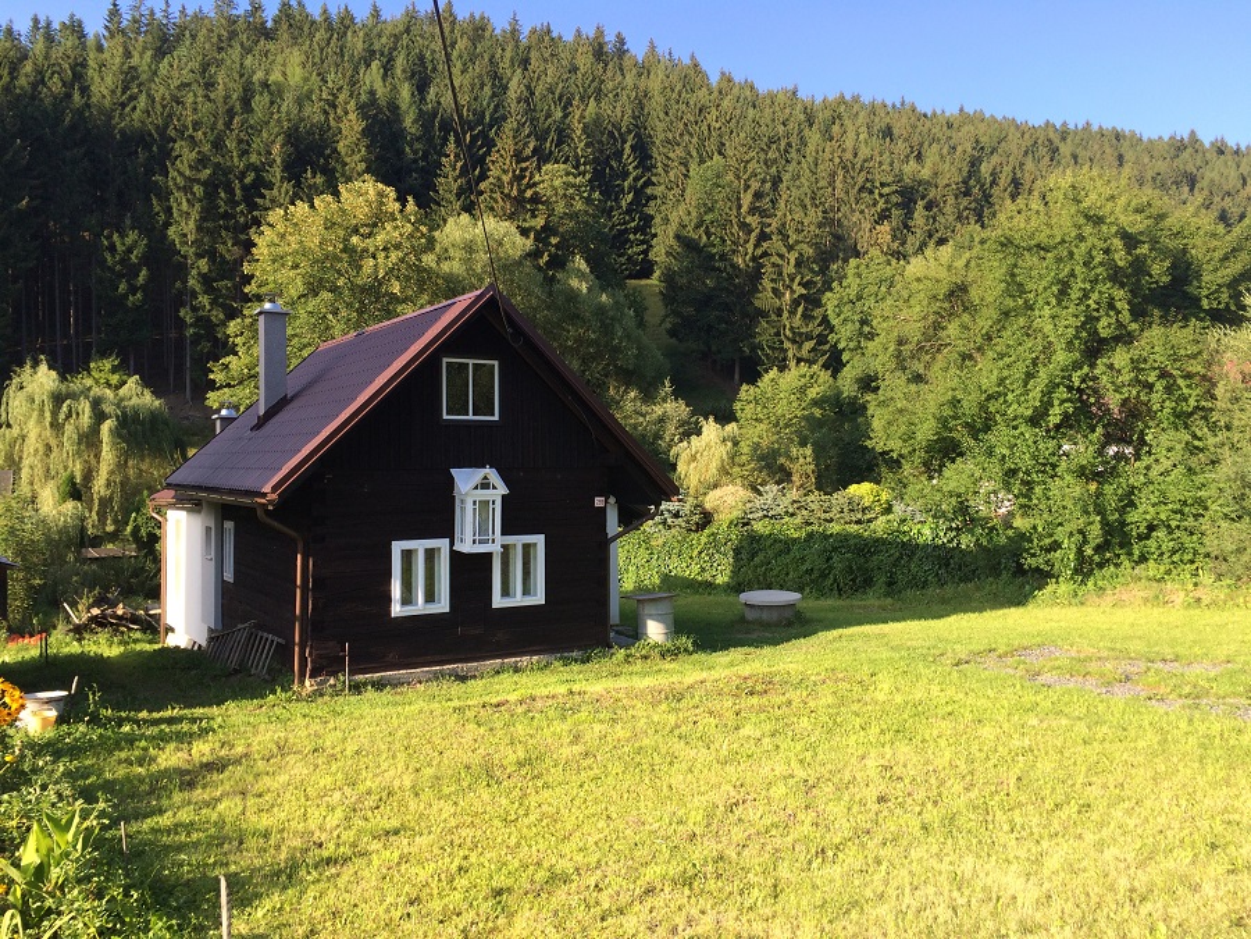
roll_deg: +1.7
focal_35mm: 29
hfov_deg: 61.7
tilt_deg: +0.5
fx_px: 1048
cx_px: 626
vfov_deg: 48.2
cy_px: 470
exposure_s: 1/519
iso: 32
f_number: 2.2
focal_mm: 4.15
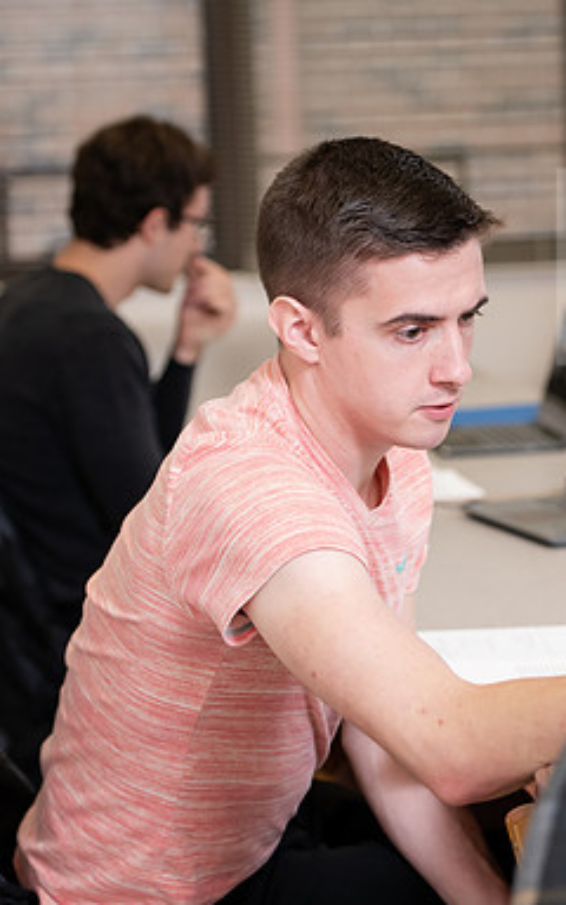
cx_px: 486
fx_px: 2962
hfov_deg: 10.9
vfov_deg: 17.4
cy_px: 454
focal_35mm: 120
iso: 640
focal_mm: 78
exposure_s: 1/200
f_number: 3.5
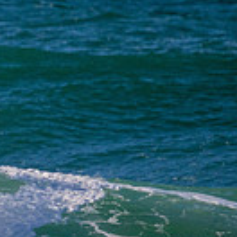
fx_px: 23160
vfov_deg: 0.6
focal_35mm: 2990
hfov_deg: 0.6
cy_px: 175
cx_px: -233
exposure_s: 1/2000
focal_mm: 800
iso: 1100
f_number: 11
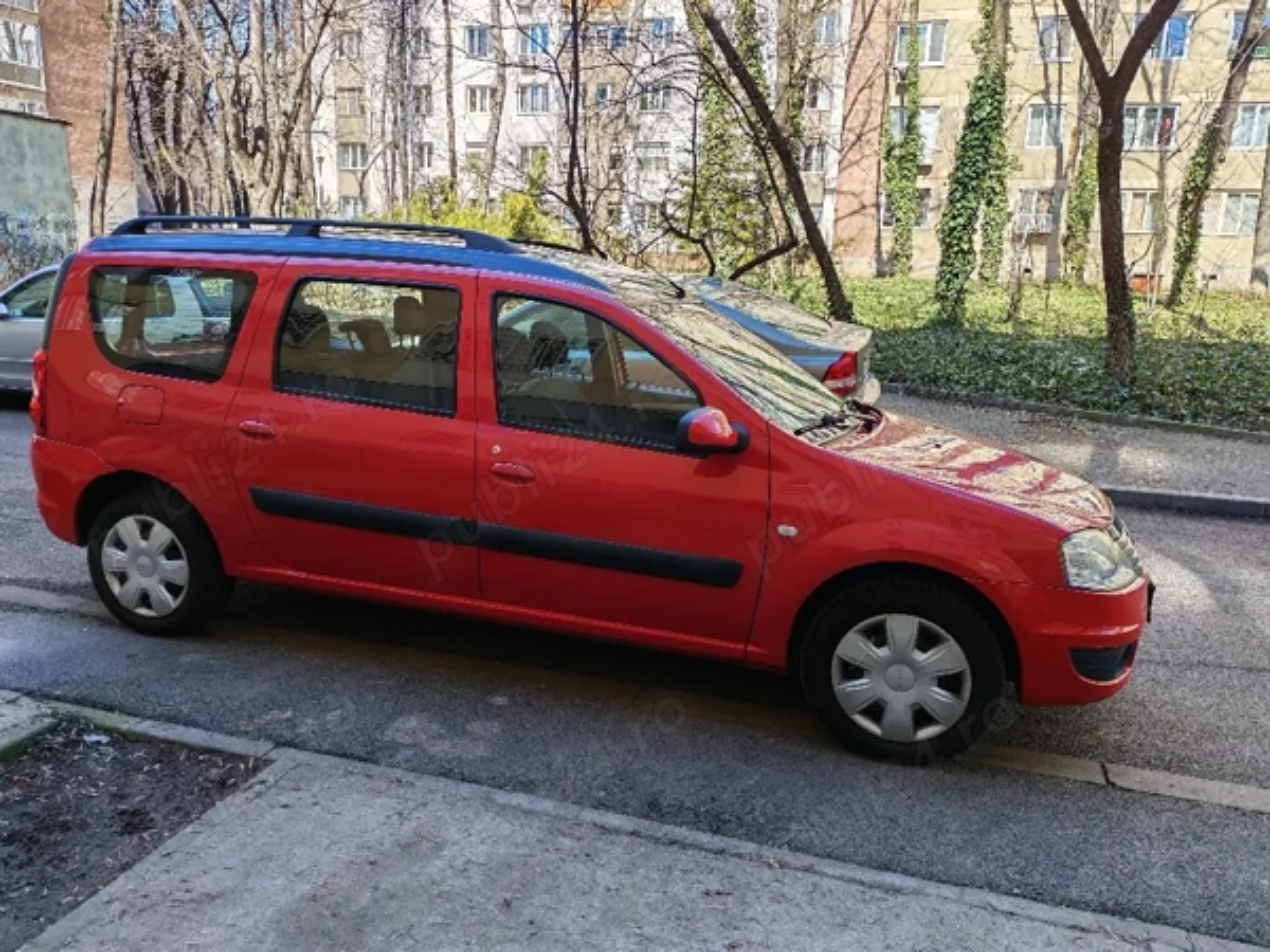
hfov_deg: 65.3
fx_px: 991
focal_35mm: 27
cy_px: 476
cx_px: 635
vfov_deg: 51.4
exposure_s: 1/213
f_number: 1.9
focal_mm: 6.12
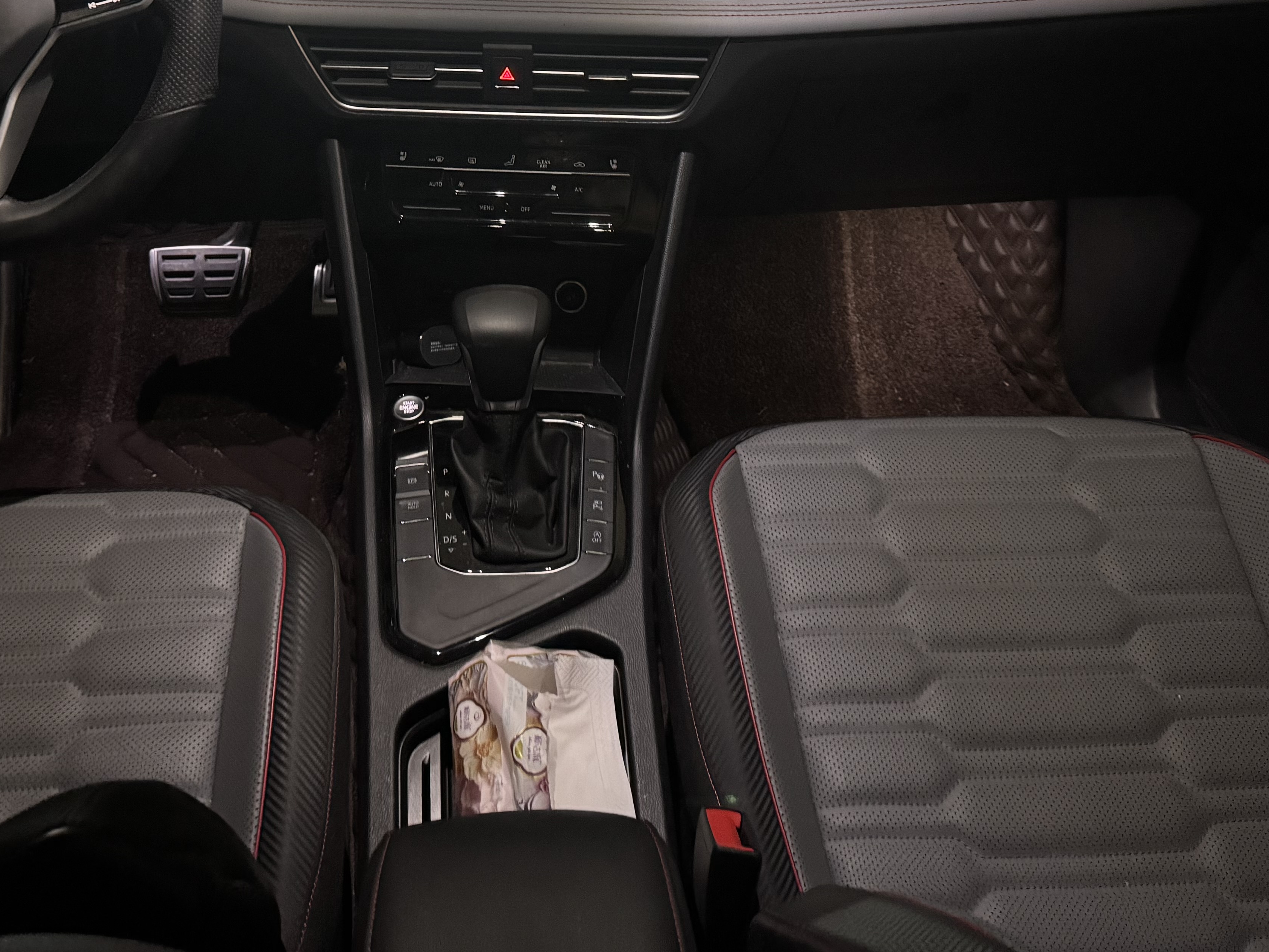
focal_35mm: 41
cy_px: 202
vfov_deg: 34.2
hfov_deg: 45.6
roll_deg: +1.4
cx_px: 530
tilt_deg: -35.6
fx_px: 1503
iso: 1600
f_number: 1.78
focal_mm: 6.76
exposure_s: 1/29
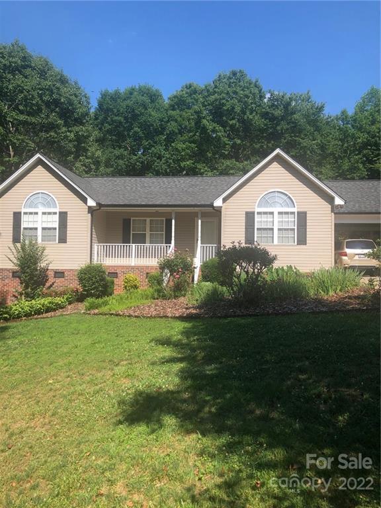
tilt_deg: +0.7
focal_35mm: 28
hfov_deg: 49.7
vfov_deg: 63.4
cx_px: 190
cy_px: 254
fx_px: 411
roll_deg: -0.6
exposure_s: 1/1130
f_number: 1.8
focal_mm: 3.99
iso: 20
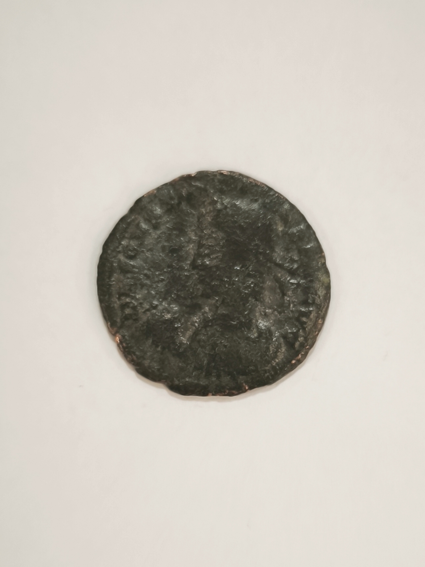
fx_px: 377
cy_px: 284
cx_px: 212
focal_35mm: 23
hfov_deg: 58.9
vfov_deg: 73.9
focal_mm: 5.35
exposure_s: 1/80
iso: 400
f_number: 1.7
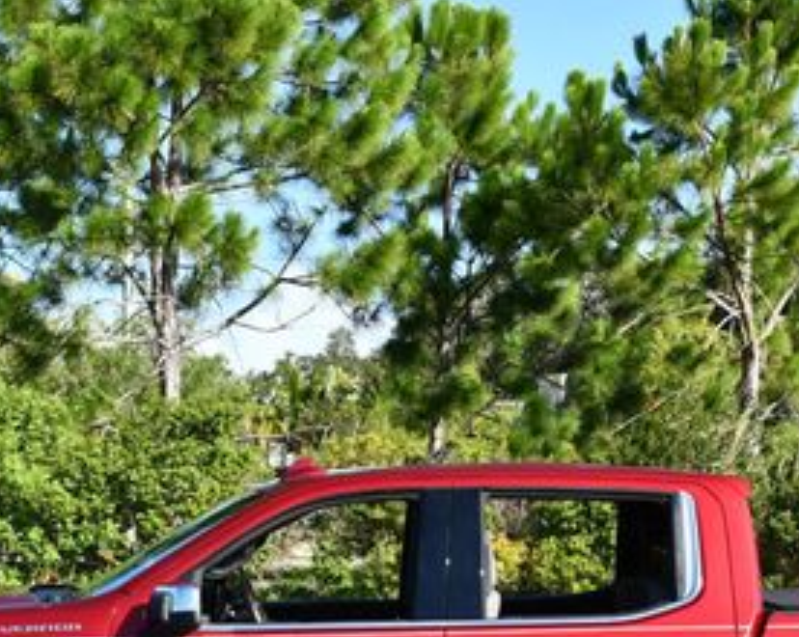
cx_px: 475
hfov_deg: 20.0
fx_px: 2267
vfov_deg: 15.8
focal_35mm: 96
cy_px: 568
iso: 160
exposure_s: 1/250
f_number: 8
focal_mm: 22
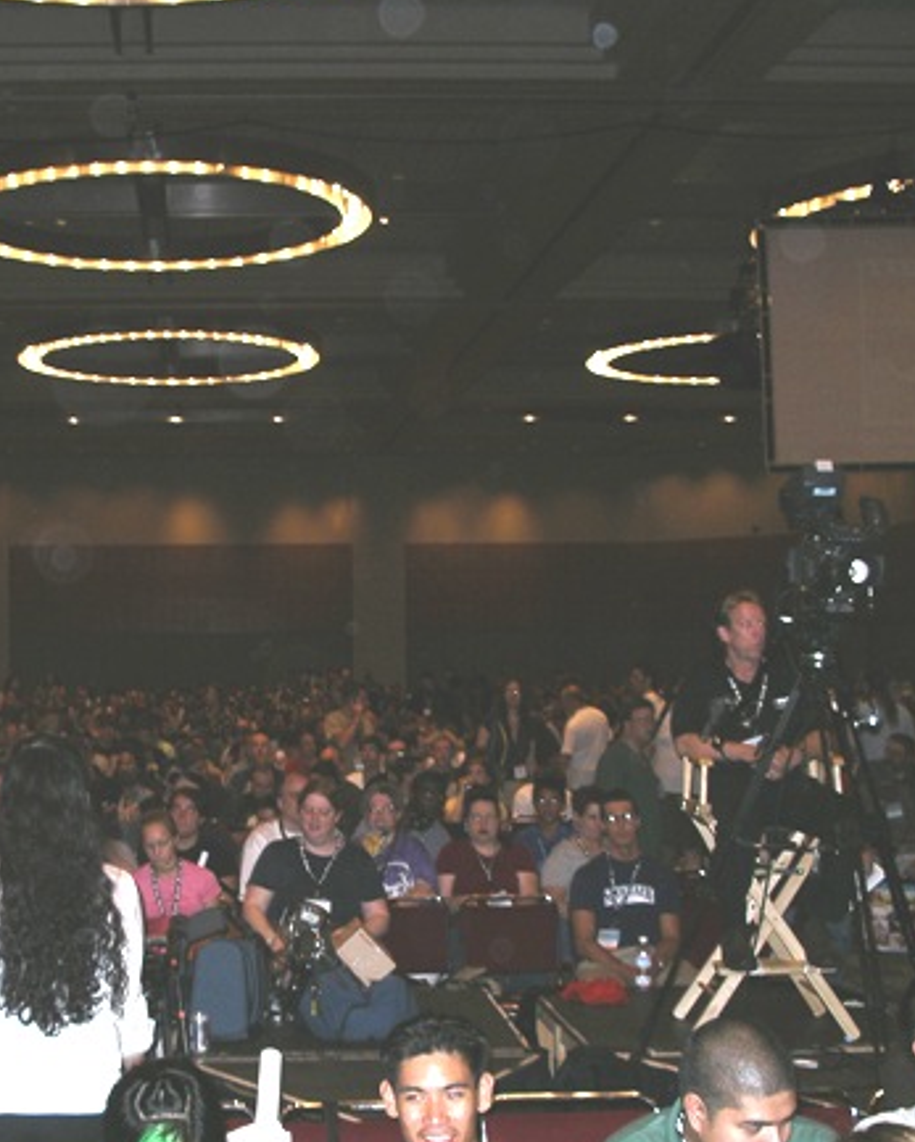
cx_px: 195
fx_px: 1826
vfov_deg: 34.7
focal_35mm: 54
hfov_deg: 27.6
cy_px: 609
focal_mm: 7.8
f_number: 2.8
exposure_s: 1/40
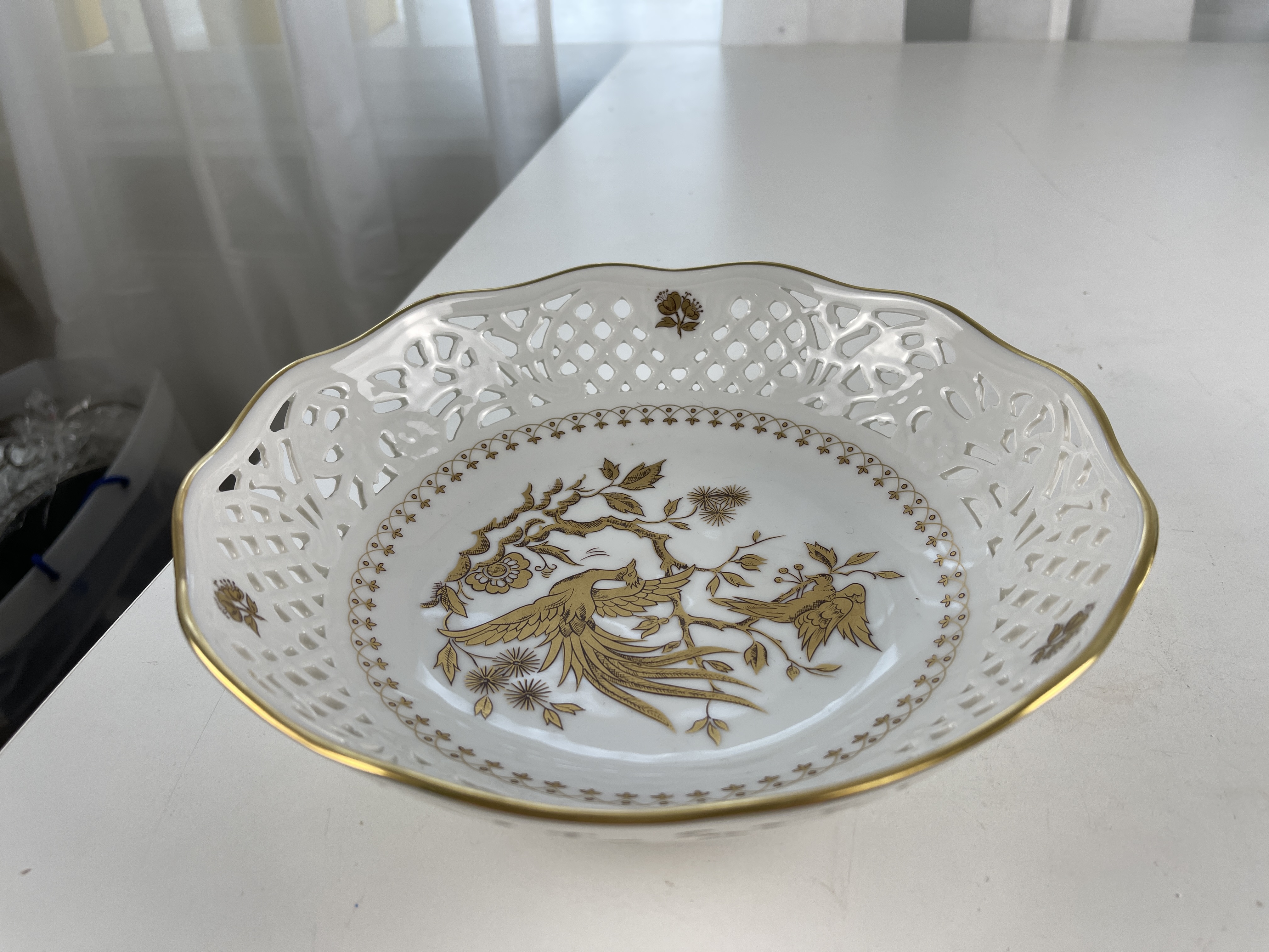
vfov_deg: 54.9
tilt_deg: -34.7
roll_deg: +2.6
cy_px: 476
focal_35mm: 25
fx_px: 916
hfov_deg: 69.4
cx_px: 634
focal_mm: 5.1
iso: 32
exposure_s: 1/214
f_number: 1.6
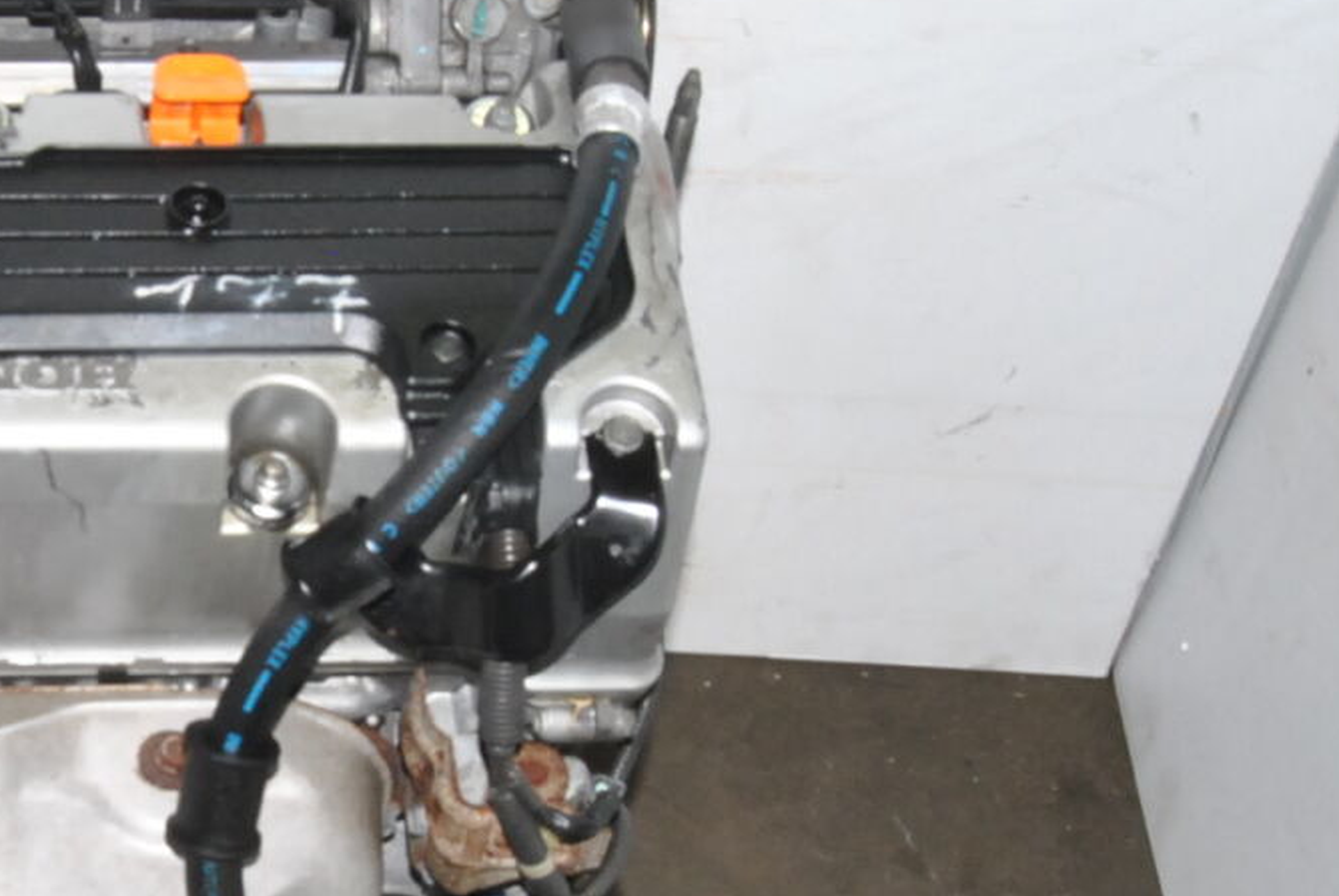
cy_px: 594
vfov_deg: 17.3
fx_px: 2942
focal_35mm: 79
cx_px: -14
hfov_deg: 24.4
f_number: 18
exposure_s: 1/200
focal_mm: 22
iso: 800
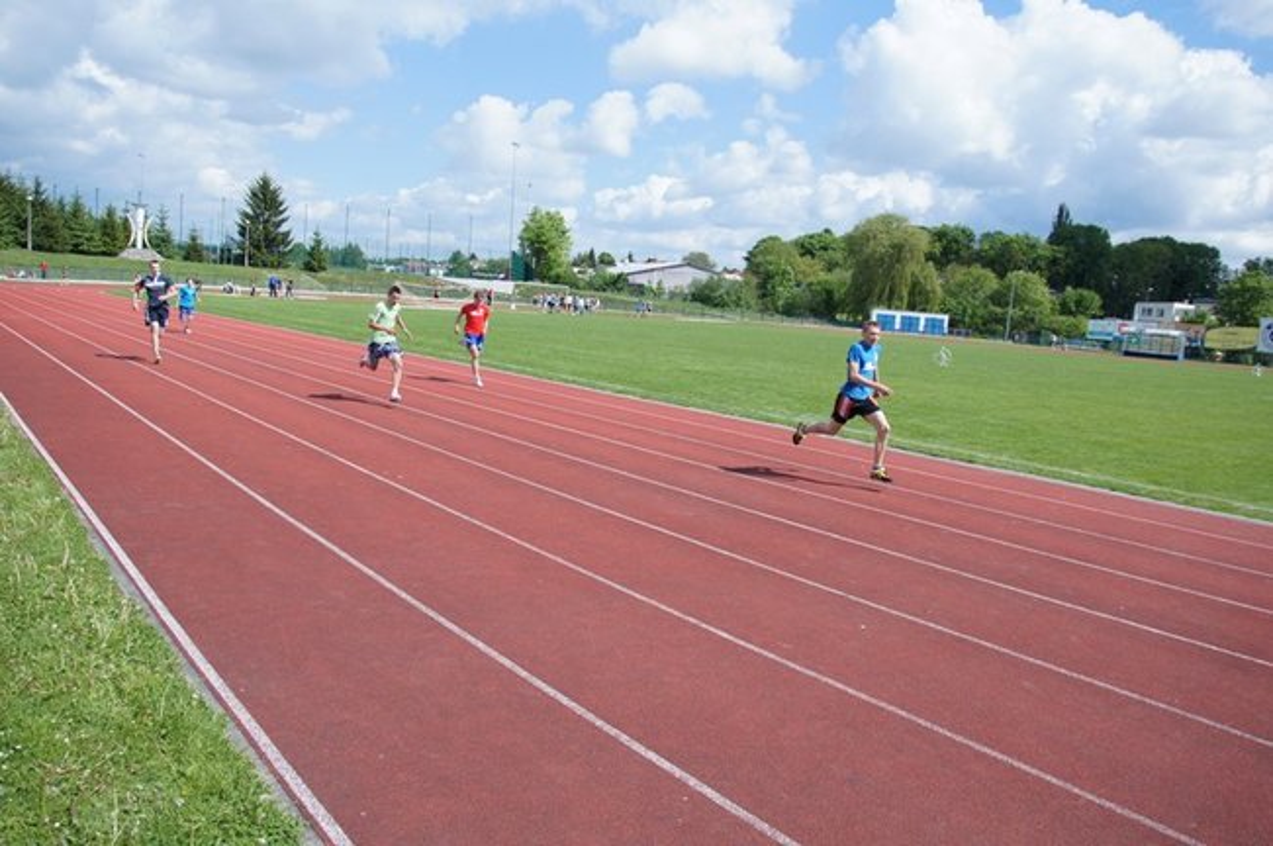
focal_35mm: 26
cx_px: 636
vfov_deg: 50.3
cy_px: 423
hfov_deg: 70.5
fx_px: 901
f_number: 4.5
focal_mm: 17
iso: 100
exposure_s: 1/800
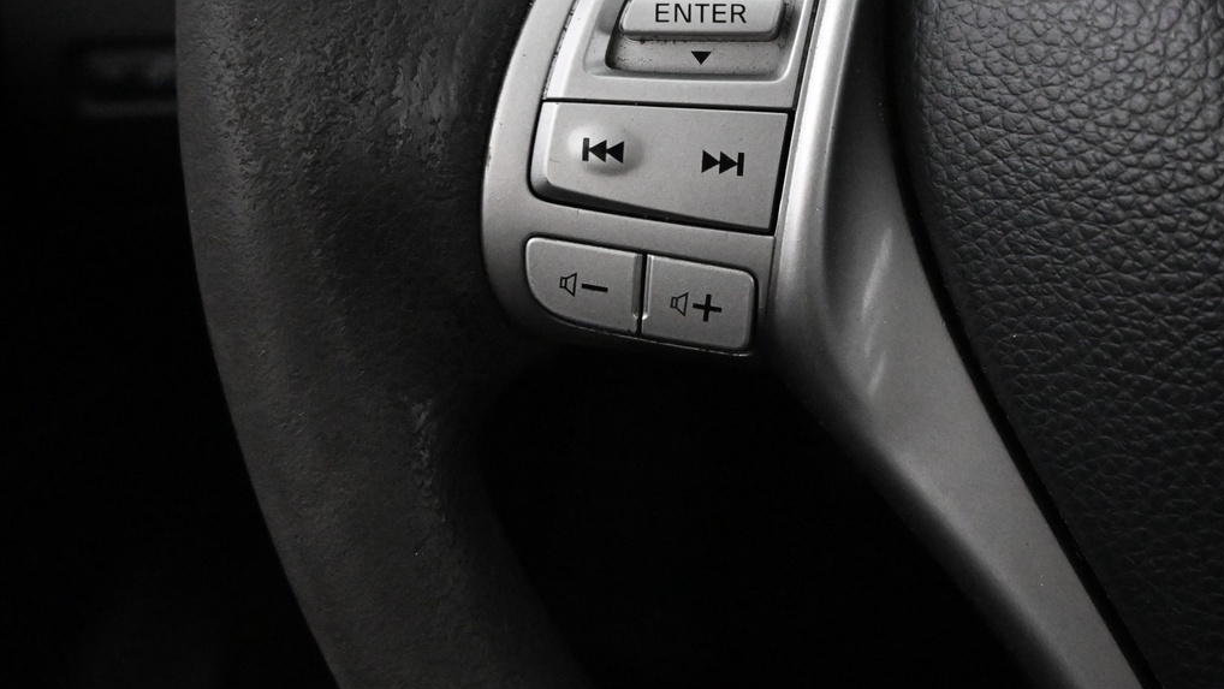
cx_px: 703
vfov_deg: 28.9
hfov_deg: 50.3
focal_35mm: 40
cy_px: 119
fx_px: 1298
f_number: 4
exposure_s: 1/60
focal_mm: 16
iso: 6400
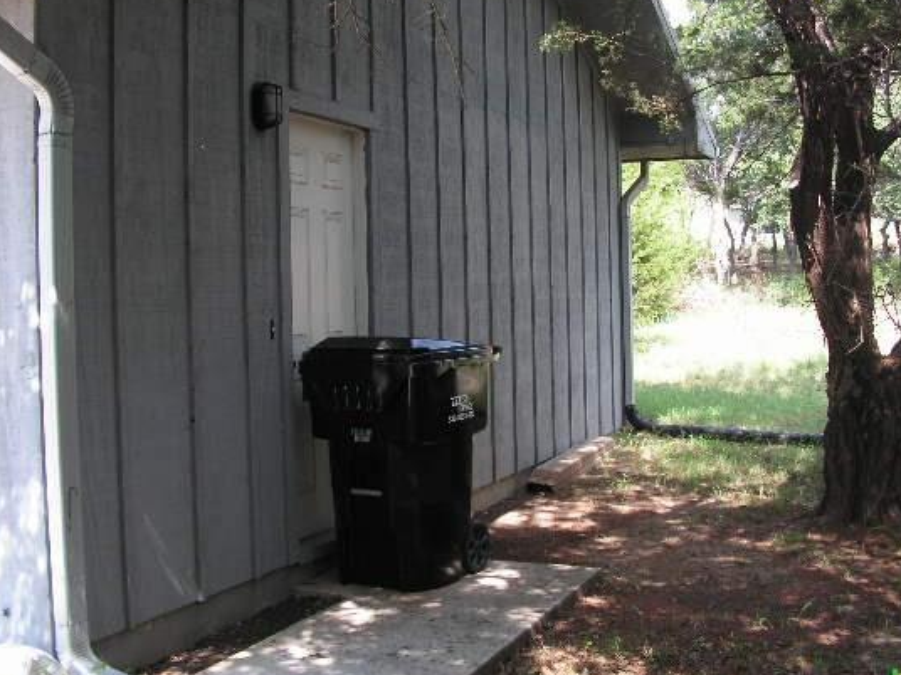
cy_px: 299
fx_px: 1119
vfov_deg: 33.6
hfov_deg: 43.9
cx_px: 450
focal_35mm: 43
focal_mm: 6
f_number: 3.2
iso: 50
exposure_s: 1/60
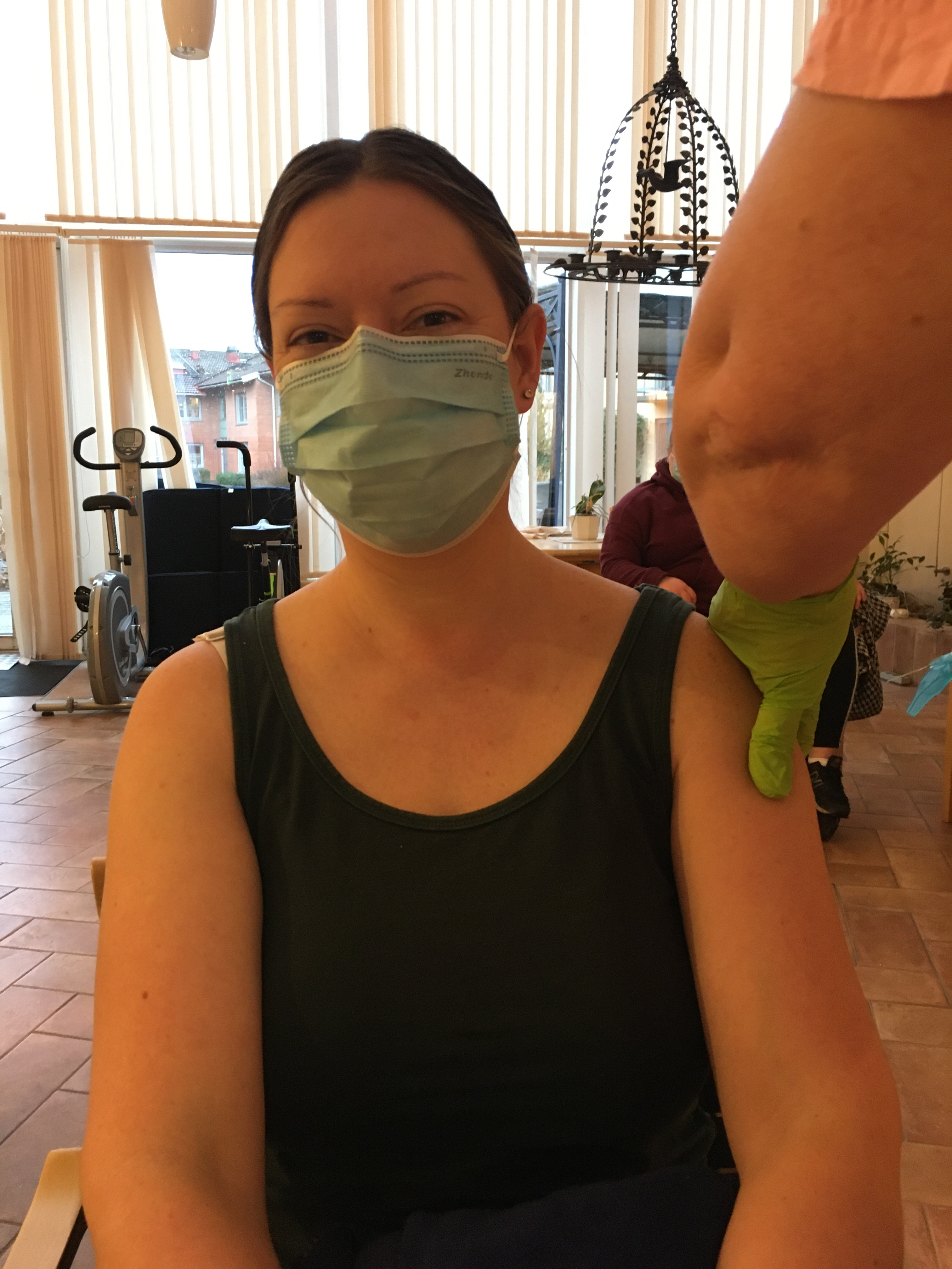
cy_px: 634
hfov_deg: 48.2
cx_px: 476
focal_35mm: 29
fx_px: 1063
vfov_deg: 61.7
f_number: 2.2
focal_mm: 4.15
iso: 200
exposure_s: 1/20
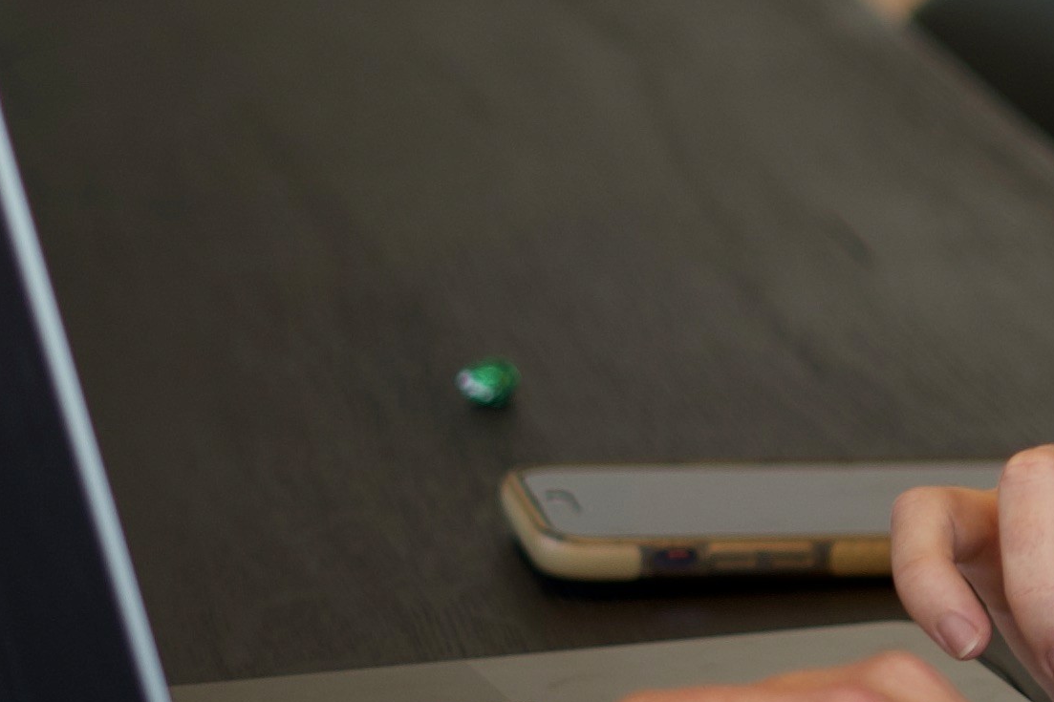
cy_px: 27
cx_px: 2252
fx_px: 7962
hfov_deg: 7.2
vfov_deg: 5.0
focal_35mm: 272
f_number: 1.8
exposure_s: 1/125
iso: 100
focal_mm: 50
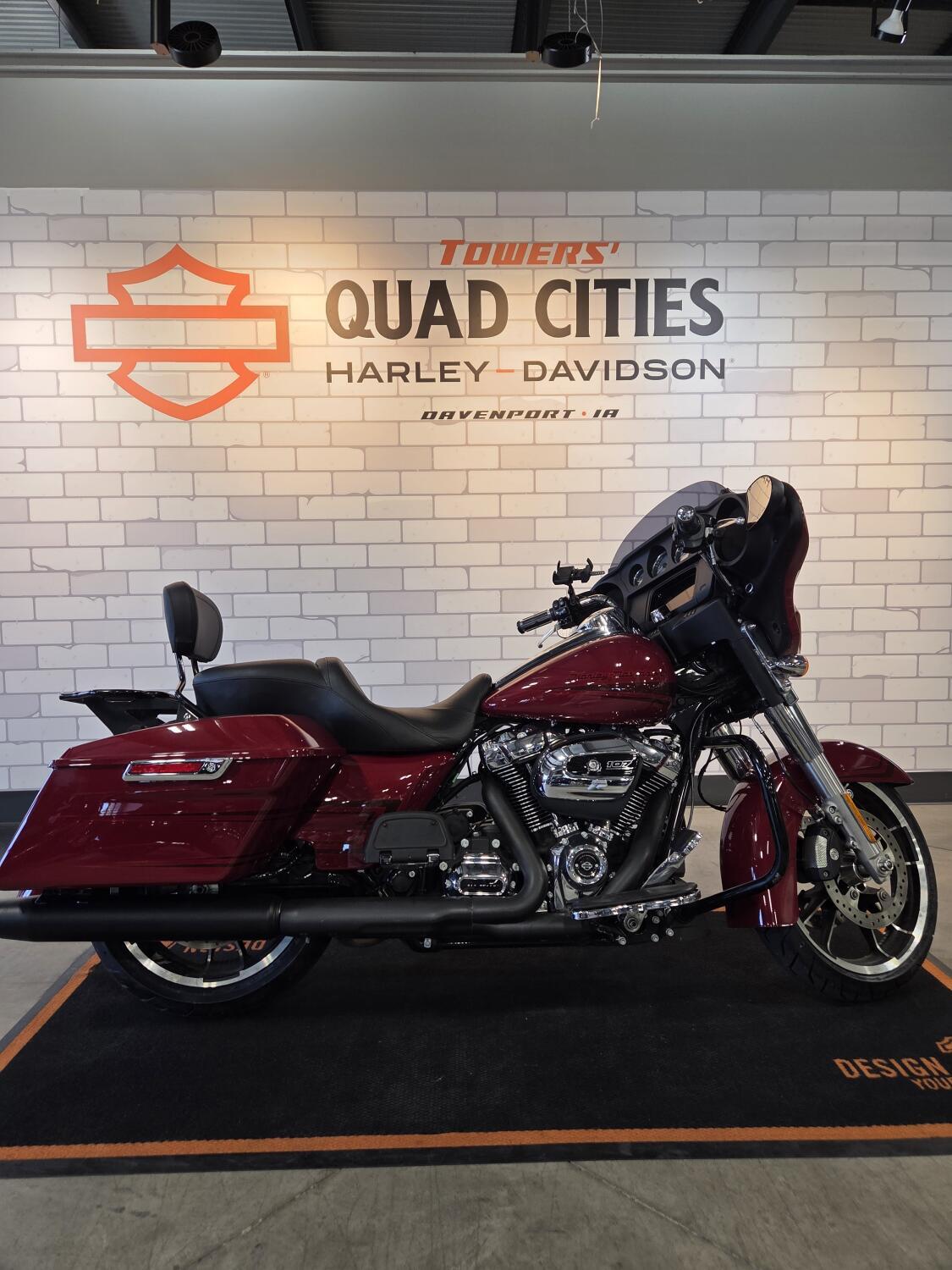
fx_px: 843
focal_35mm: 23
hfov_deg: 58.9
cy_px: 635
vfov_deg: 73.9
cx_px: 476
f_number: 1.8
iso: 80
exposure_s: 1/120
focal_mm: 5.4
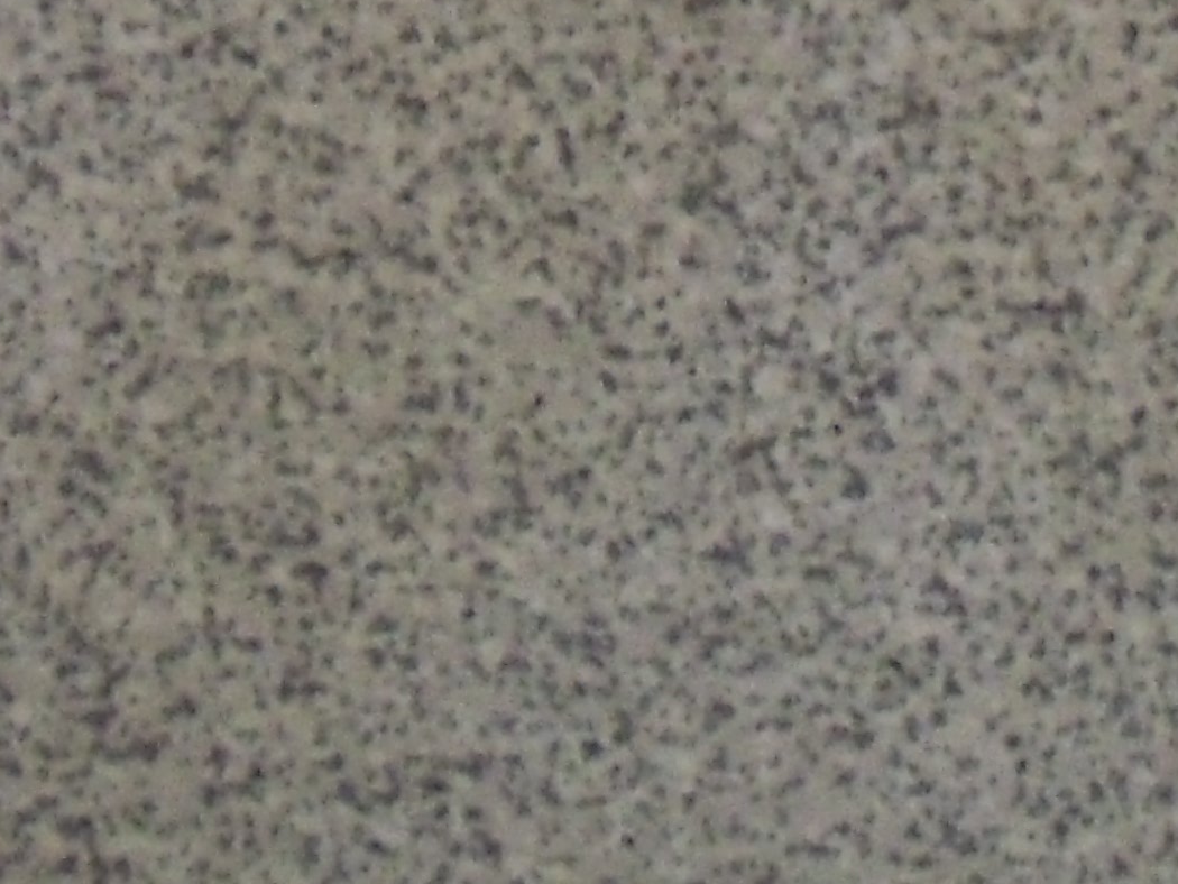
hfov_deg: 14.9
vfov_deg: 10.6
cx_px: 844
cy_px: -633
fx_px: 4493
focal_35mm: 132
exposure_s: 1/50
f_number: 3.5
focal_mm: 6.3
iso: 400
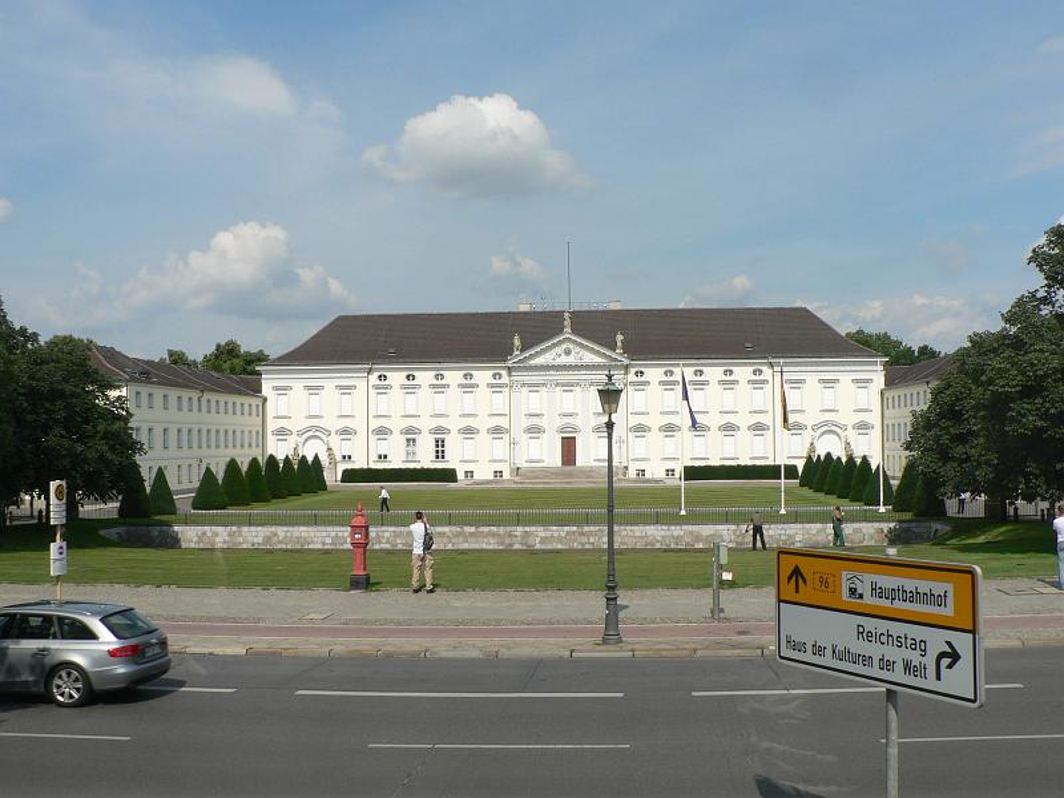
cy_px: 399
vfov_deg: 39.7
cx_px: 532
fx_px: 1107
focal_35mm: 36
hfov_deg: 51.4
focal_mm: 6
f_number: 5.6
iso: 80
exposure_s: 1/640
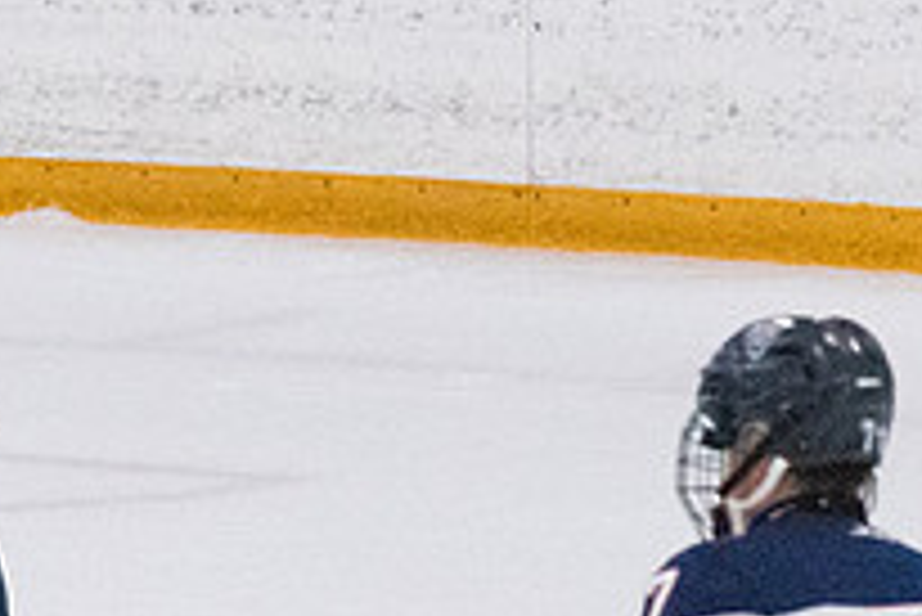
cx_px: -351
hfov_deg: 2.4
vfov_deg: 1.6
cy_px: 414
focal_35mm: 848
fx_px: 21733
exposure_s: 1/1600
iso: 8000
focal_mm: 200
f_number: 5
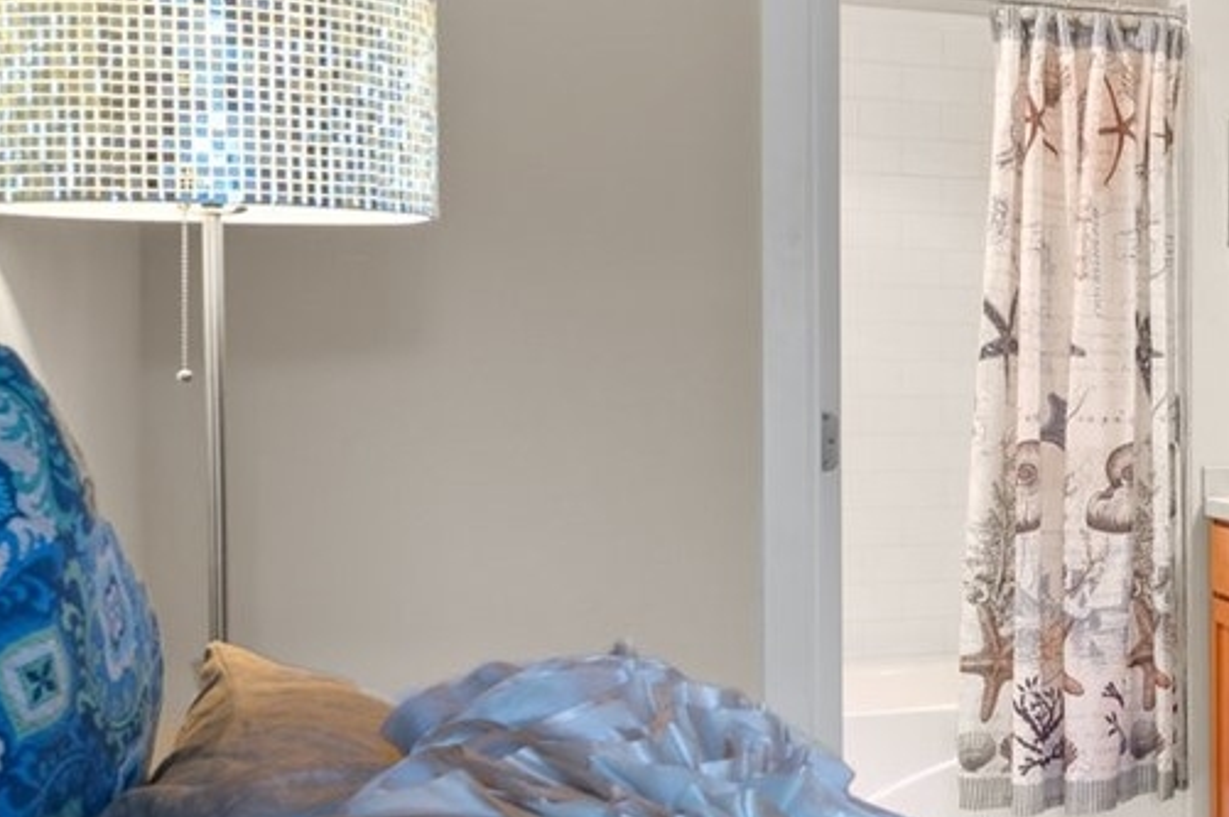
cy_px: 379
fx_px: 2080
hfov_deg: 24.5
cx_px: 1905
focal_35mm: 61
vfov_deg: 22.2
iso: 200
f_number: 8
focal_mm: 18
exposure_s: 1.3
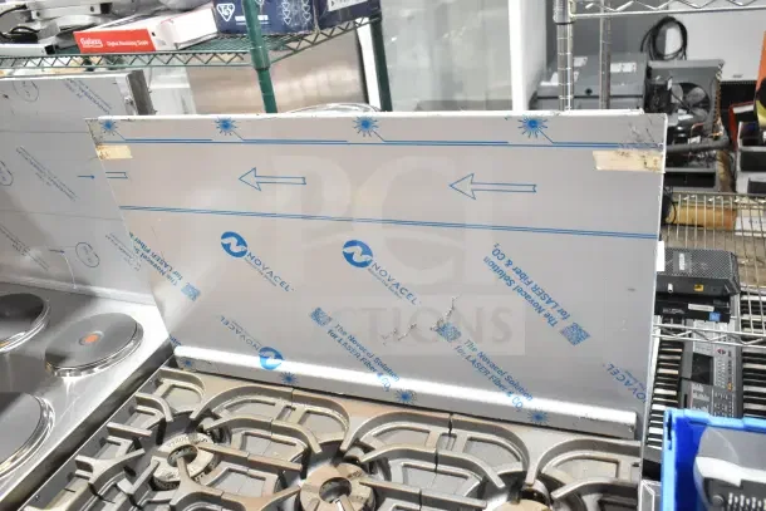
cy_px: 256
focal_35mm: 32
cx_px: 383
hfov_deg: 59.5
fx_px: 670
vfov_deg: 41.7
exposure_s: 1/60
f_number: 3.8
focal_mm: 21
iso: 1600
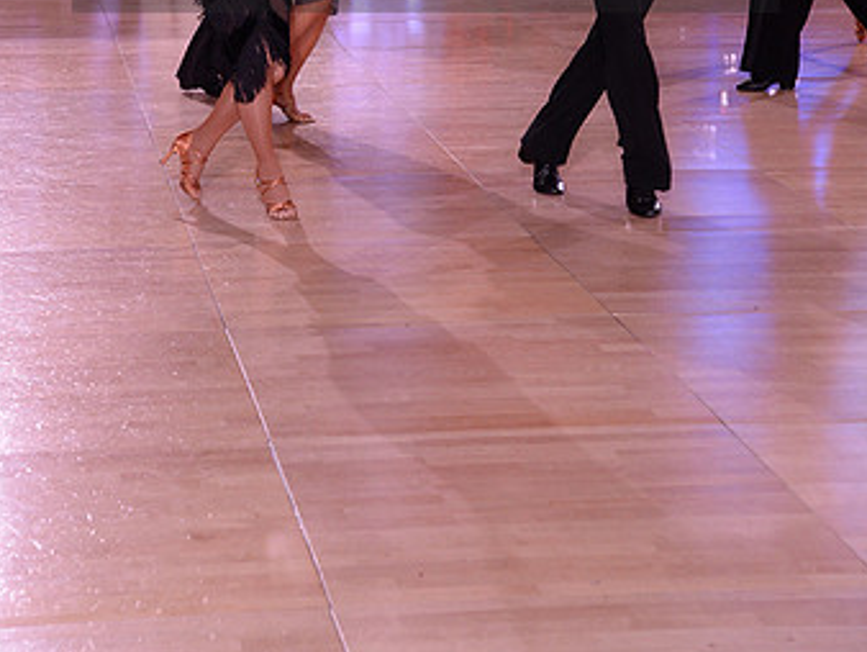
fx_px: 2682
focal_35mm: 107
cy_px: -72
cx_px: 427
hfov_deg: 18.4
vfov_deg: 13.6
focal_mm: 65
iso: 2000
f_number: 5.6
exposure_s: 1/250
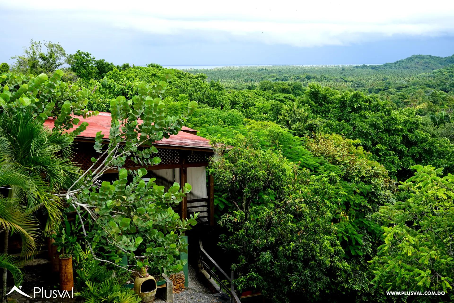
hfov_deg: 41.1
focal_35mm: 48
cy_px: 152
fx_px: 605
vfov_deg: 28.1
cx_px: 227
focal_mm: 48
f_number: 9
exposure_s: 1/100
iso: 100
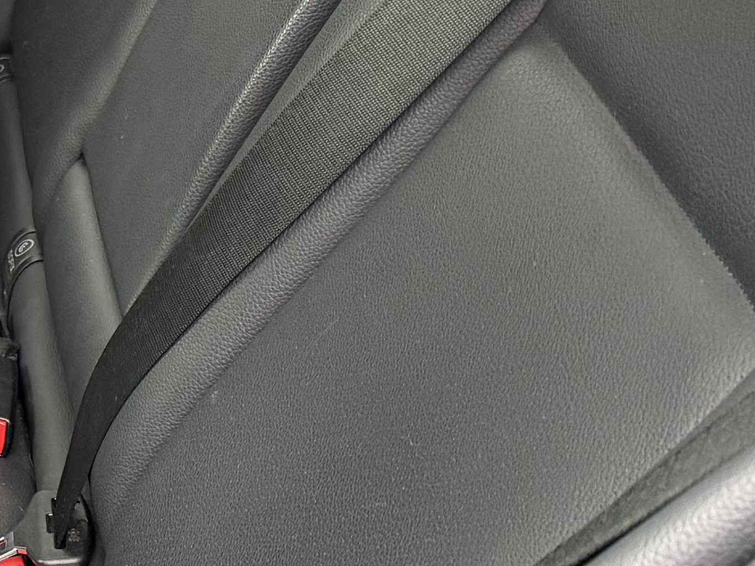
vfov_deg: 14.1
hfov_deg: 16.8
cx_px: -478
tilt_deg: -22.0
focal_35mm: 103
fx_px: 2246
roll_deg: +1.5
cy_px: -13
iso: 200
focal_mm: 6.76
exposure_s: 1/72
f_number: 1.78
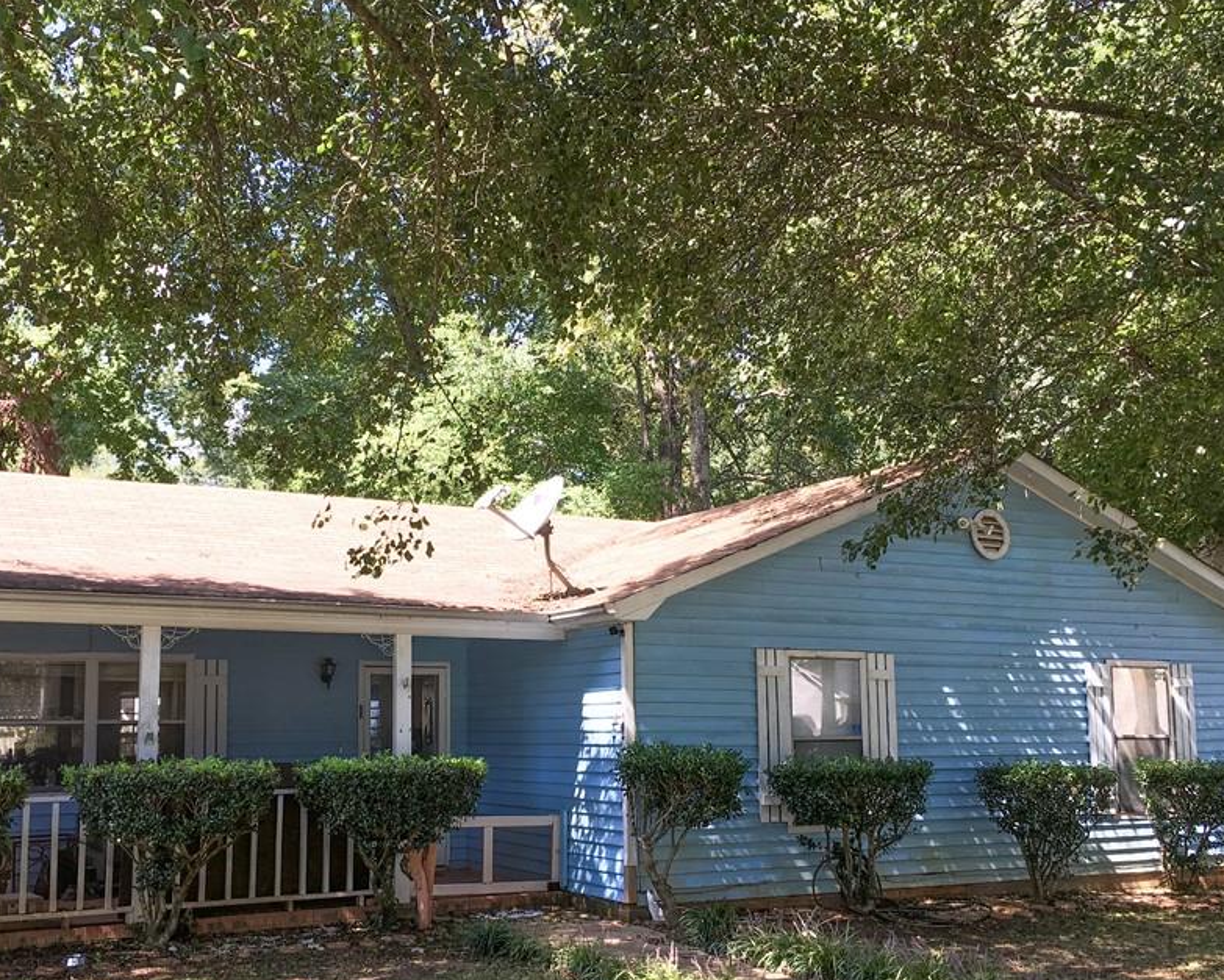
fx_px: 1341
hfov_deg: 49.0
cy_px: 597
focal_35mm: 37
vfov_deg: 39.9
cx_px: 536
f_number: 2.2
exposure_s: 1/191
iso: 25
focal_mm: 4.15
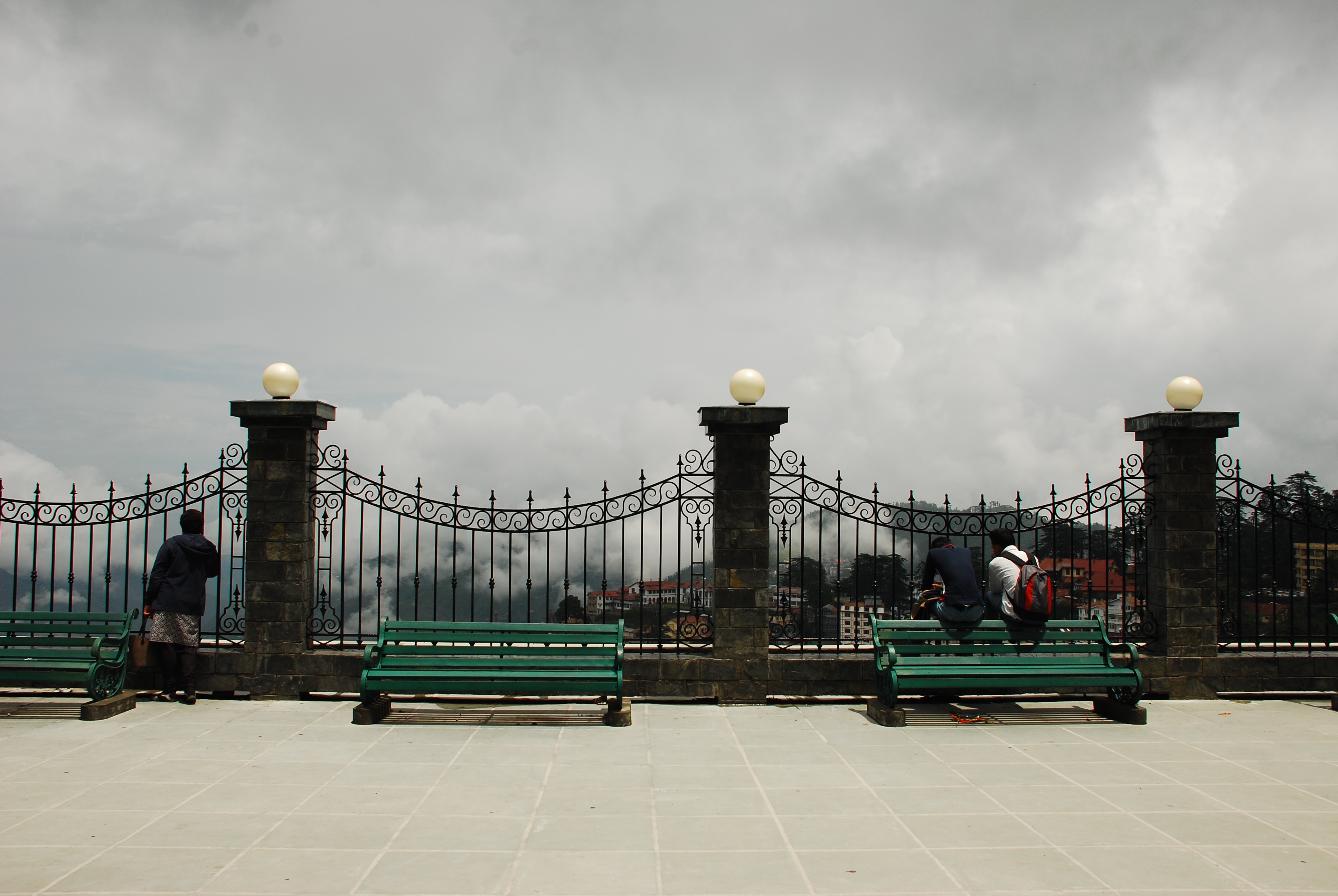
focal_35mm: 30
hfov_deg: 61.9
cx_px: 669
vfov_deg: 43.7
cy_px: 448
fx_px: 1116
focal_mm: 20
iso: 125
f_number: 10
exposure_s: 1/400
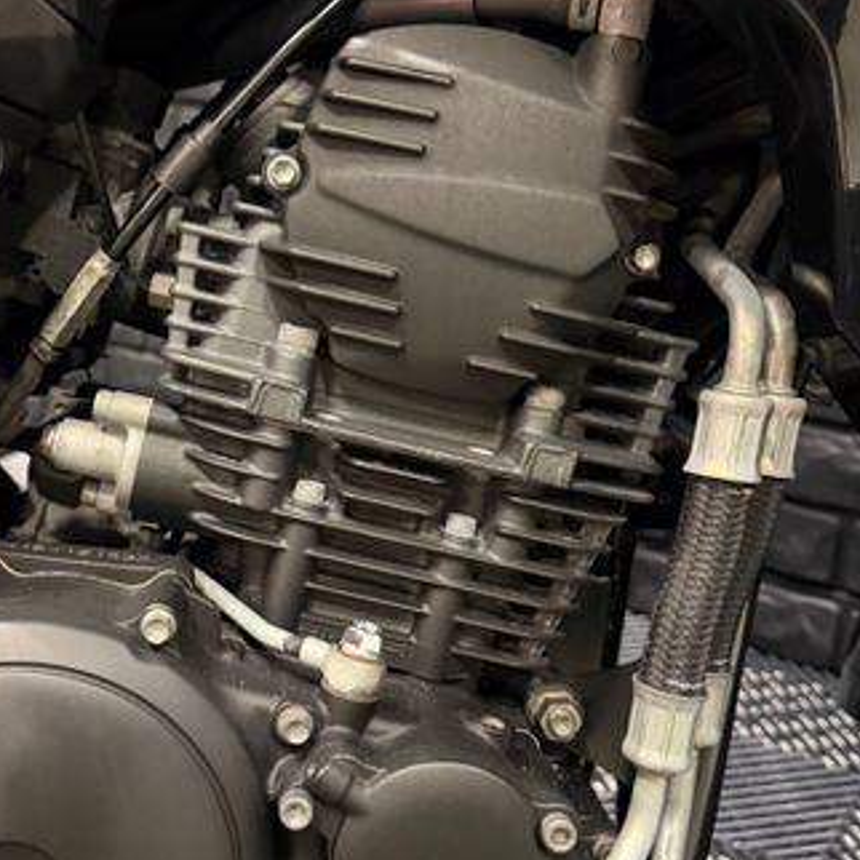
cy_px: 449
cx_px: 296
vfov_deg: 52.5
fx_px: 871
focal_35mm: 31
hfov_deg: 51.7
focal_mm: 6.76
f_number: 1.78
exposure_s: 1/40
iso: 800
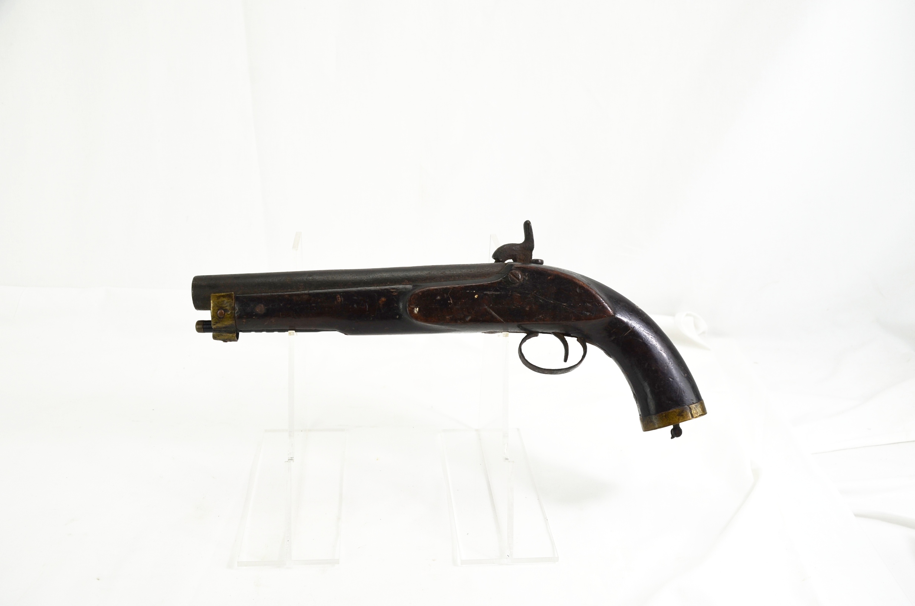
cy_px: 303
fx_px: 913
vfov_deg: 36.7
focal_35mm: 36
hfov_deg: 53.2
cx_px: 458
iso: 200
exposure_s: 1/160
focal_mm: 24
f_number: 6.3
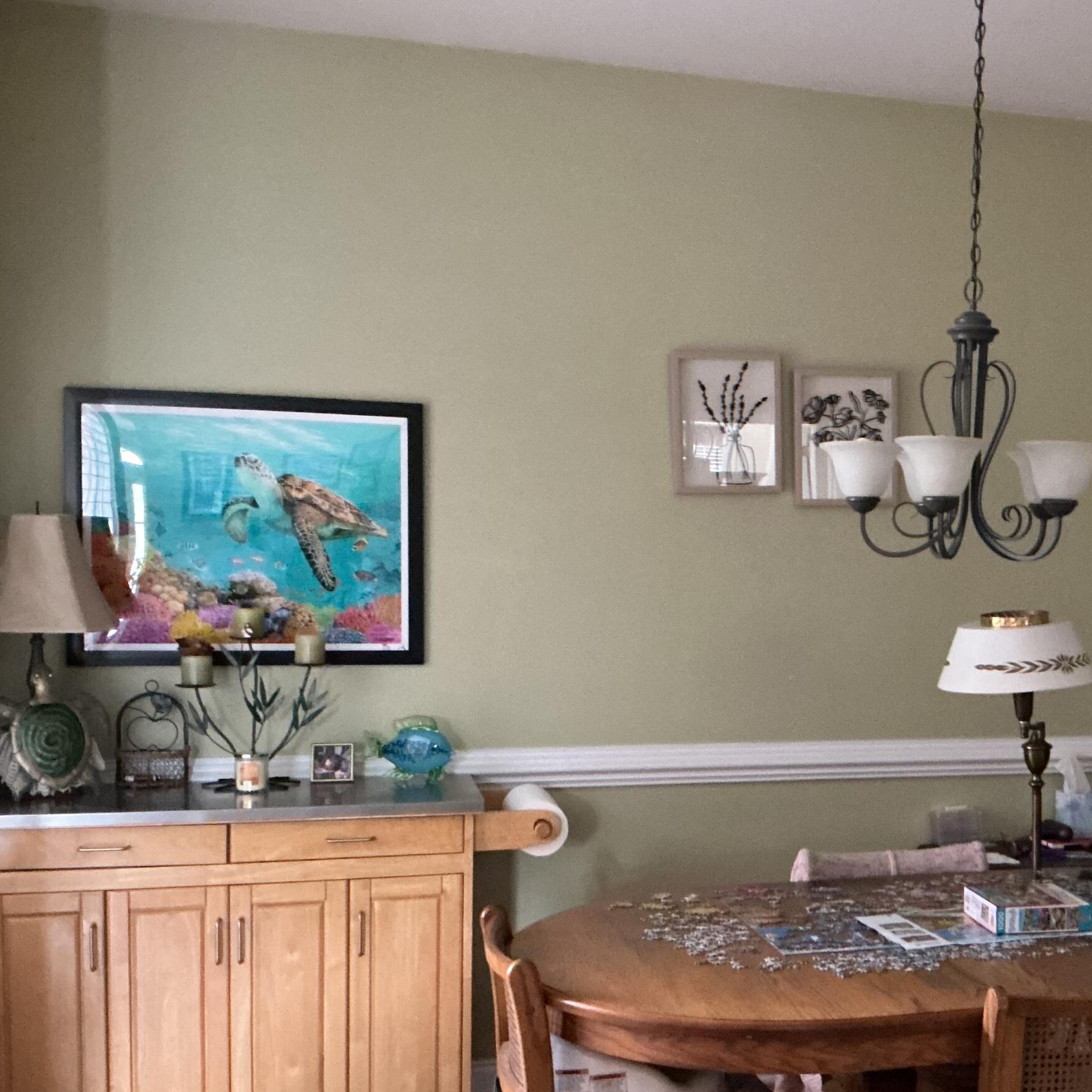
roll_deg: +0.1
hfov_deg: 37.0
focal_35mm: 44
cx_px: 871
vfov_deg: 38.2
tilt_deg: -3.6
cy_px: 661
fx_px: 1570
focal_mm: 3
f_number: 1.8
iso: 500
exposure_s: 1/24
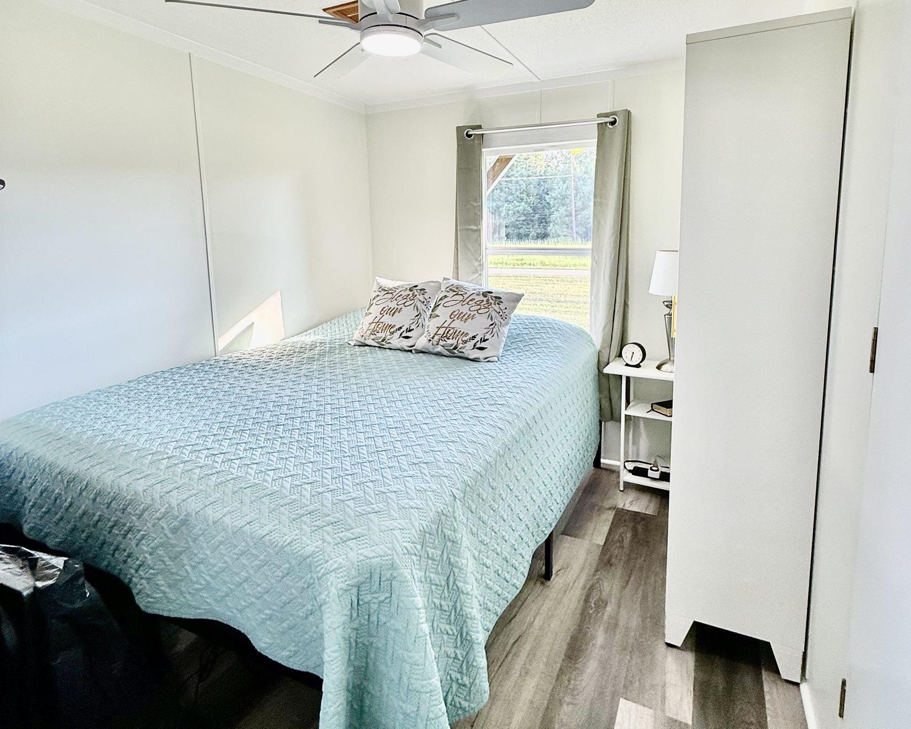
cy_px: 303
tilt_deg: -6.4
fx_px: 512
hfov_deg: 83.2
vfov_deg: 70.3
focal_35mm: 19
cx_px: 472
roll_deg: +0.6
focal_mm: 2.22
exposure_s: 1/100
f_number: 2.2
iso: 100
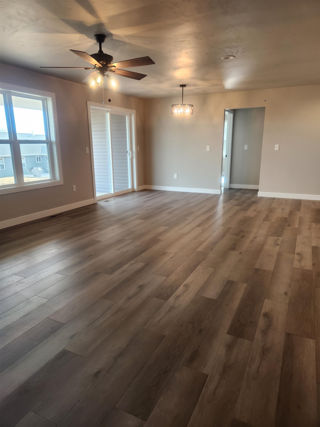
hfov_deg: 58.9
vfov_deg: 73.9
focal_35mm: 23
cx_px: 160
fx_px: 283
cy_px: 214
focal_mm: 5.4
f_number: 1.8
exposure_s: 1/120
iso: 100
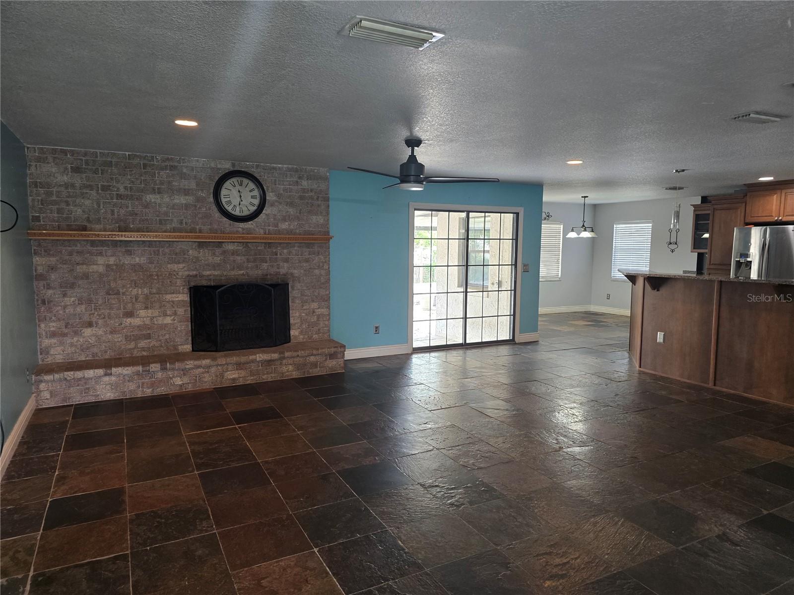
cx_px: 397
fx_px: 528
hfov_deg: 73.9
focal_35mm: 23
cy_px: 298
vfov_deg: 58.9
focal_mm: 6.3
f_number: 1.7
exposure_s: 1/120
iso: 320
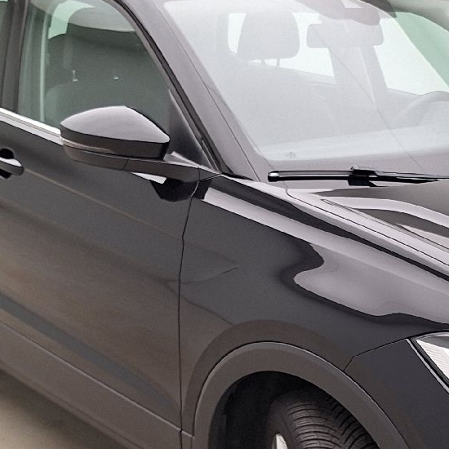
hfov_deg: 23.8
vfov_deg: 24.1
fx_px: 1042
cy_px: 330
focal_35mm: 71
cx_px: 385
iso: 64
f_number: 1.8
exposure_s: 1/100
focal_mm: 5.54
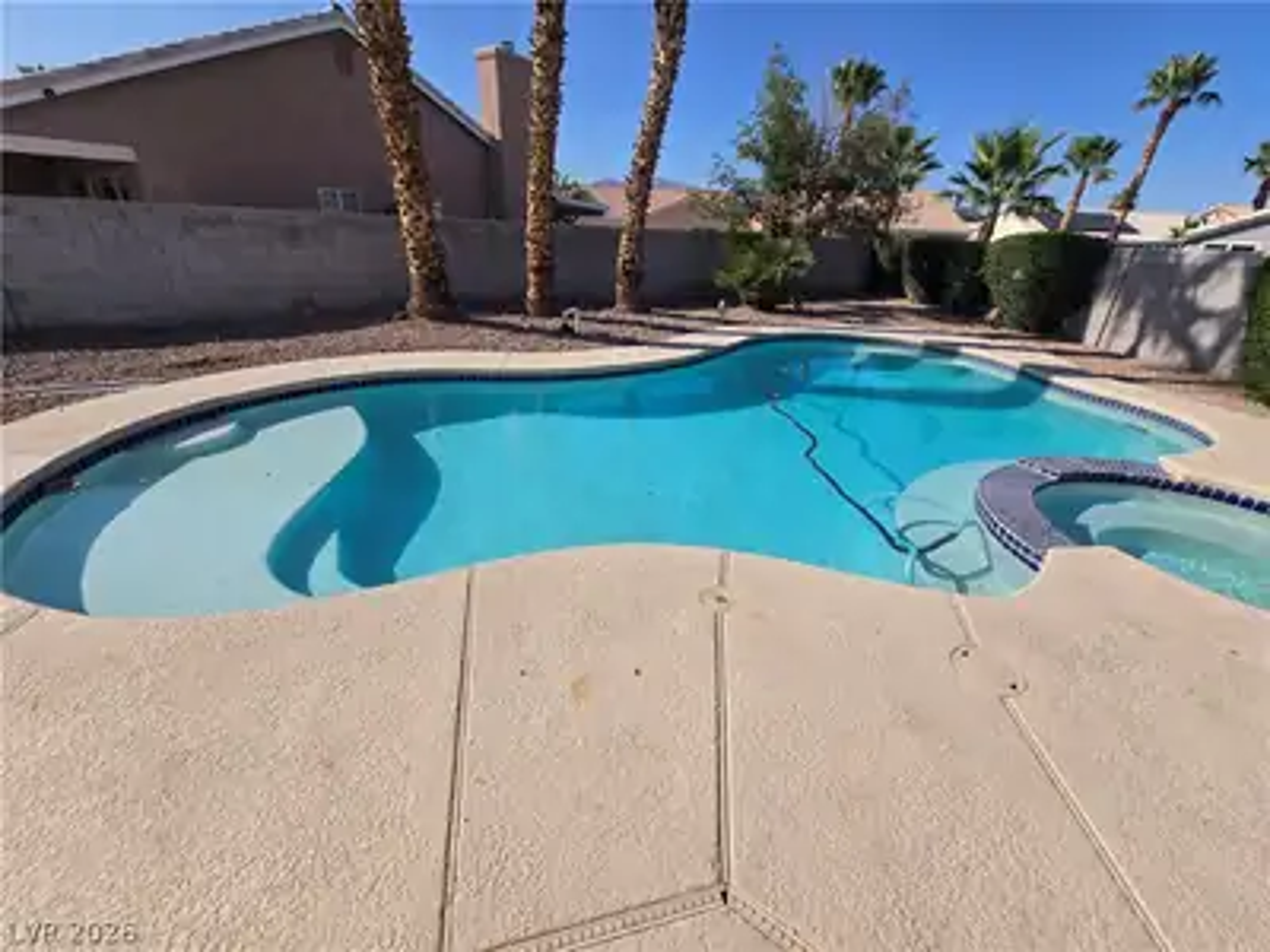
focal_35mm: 13
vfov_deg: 89.9
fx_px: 477
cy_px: 476
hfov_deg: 106.2
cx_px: 635
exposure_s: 1/3194
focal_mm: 2.2
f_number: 2.2
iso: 50
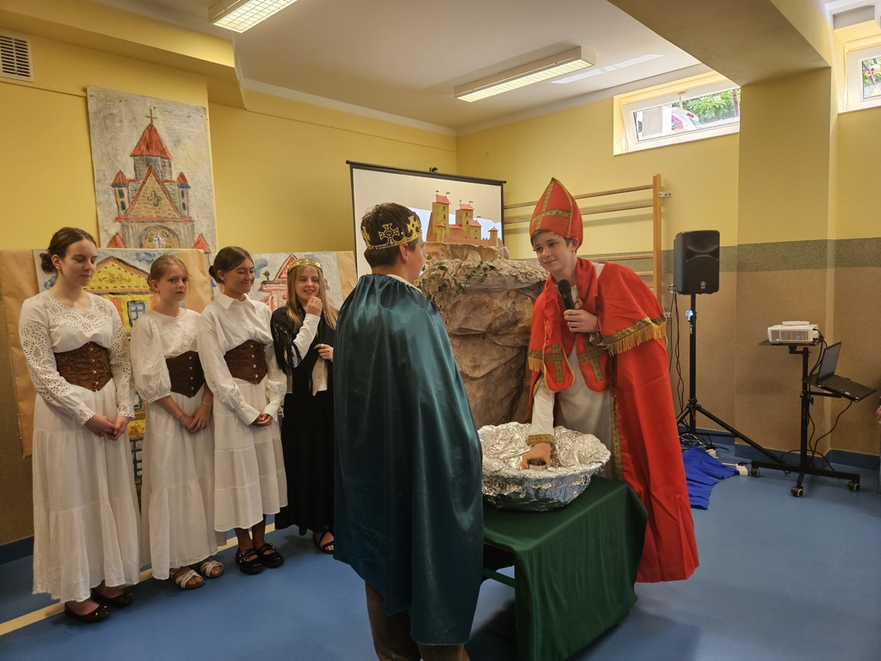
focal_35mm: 23
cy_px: 330
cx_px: 440
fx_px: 585
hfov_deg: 73.9
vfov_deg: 58.9
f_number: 1.8
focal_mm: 5.4
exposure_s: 1/120
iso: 160
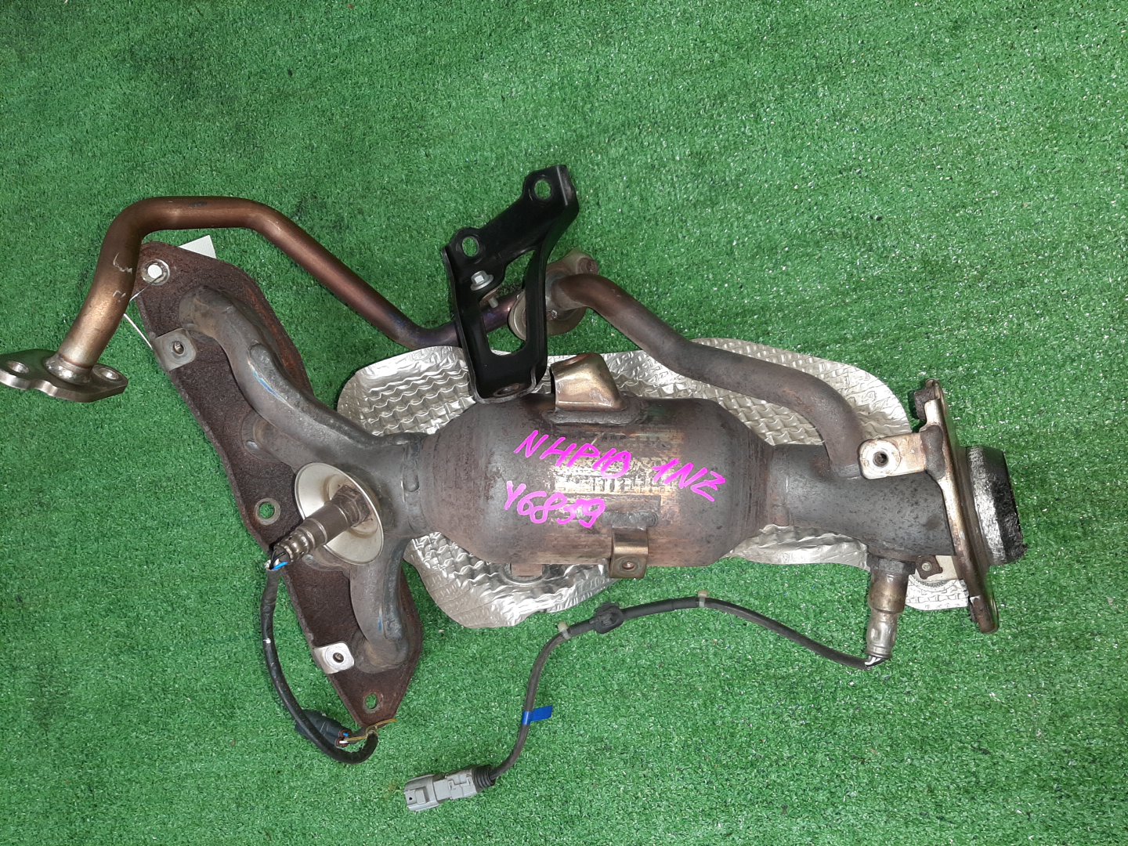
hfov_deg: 67.3
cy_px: 423
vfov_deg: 53.1
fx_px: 847
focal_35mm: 26
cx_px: 564
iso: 210
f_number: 1.7
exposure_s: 1/50
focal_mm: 3.93
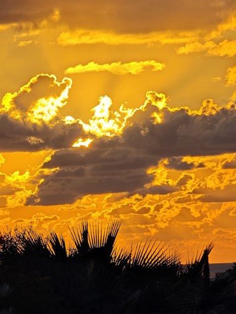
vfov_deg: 5.3
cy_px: 136
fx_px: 3394
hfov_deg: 4.0
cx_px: 118
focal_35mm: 374
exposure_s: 1/1088
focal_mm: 25.1
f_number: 2.6
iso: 50
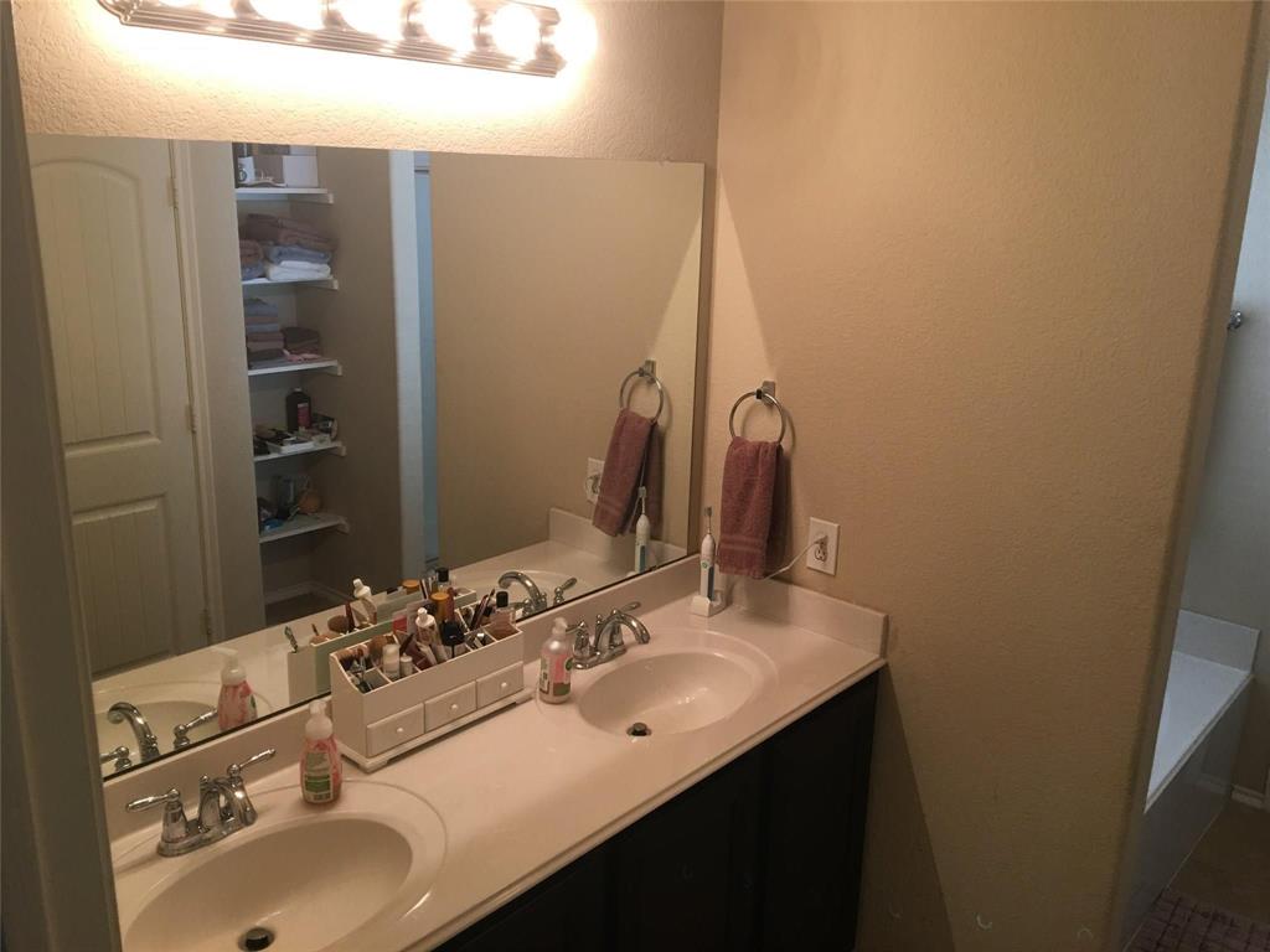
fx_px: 1064
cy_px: 476
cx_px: 635
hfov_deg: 61.7
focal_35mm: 29
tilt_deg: -15.0
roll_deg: -1.9
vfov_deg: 48.2
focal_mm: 4.15
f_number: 2.2
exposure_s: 1/30
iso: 40
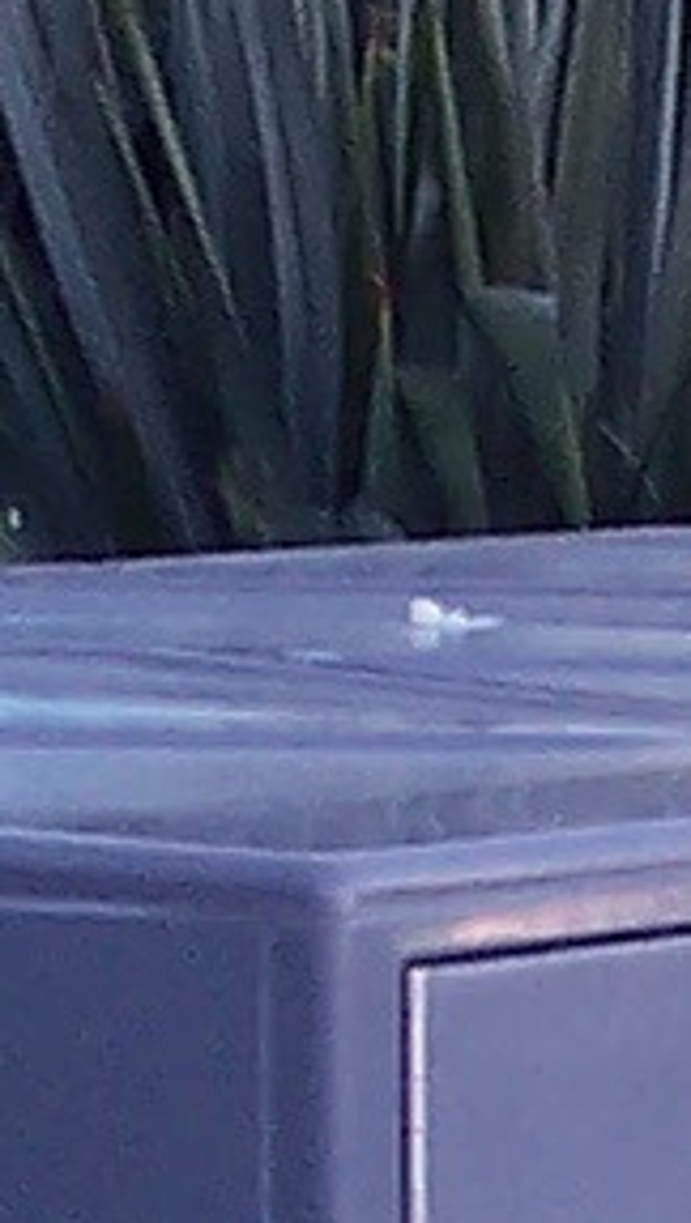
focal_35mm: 285
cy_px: 1526
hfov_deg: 4.2
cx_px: 1122
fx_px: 9259
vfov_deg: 7.5
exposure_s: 1/180
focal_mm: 5.6
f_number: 2.8
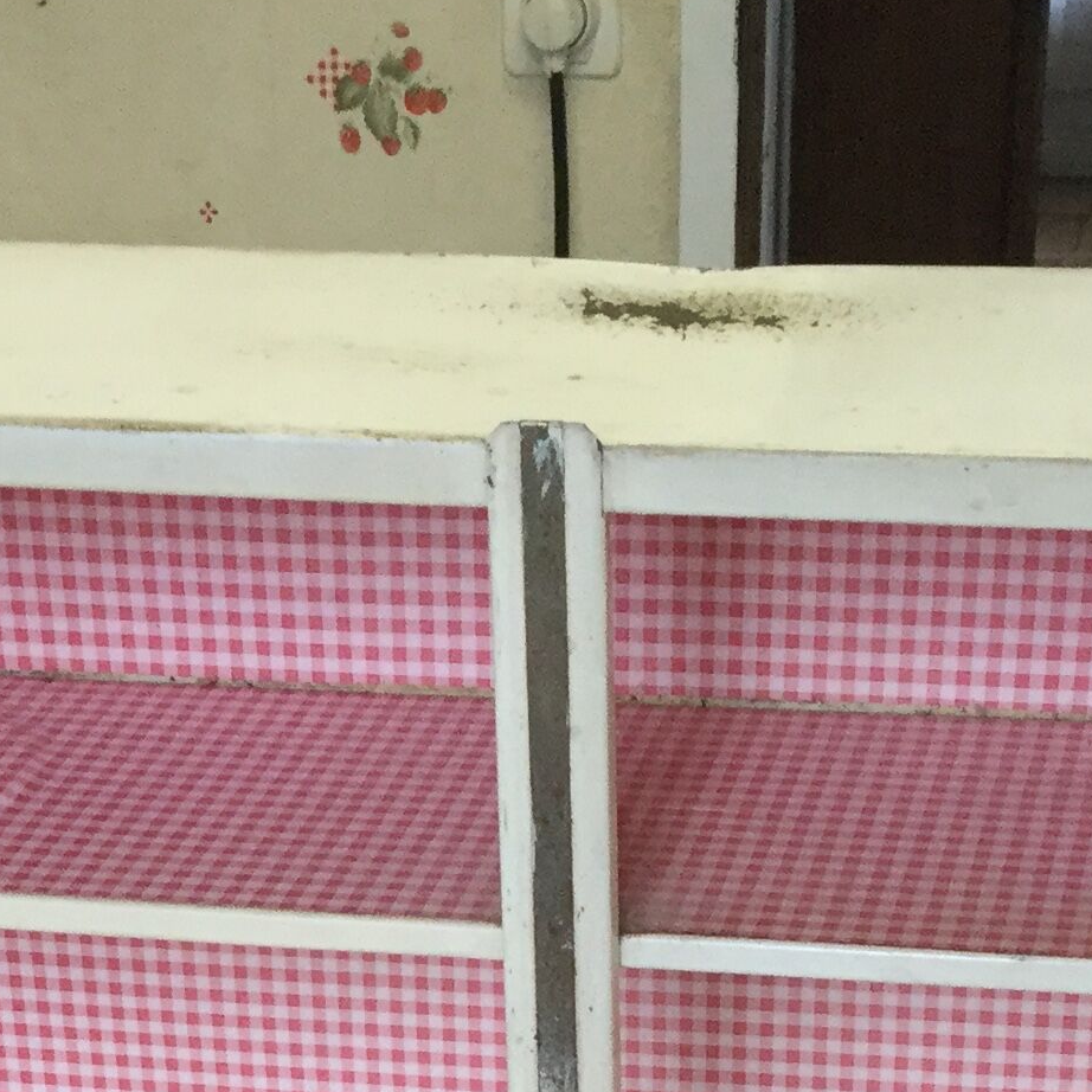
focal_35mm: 97
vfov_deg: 16.9
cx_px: 538
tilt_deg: -30.6
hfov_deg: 17.9
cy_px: 1414
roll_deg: -0.2
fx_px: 3462
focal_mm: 3.3
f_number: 2.4
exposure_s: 1/33
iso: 100
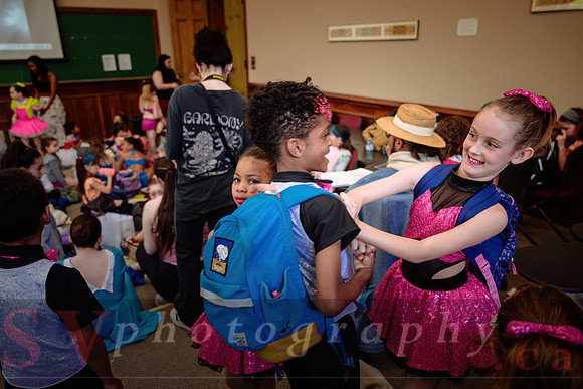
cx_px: 292
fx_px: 429
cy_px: 194
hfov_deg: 68.4
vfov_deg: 48.8
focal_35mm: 27
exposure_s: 1/200
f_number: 2.8
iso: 500
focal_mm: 26.5
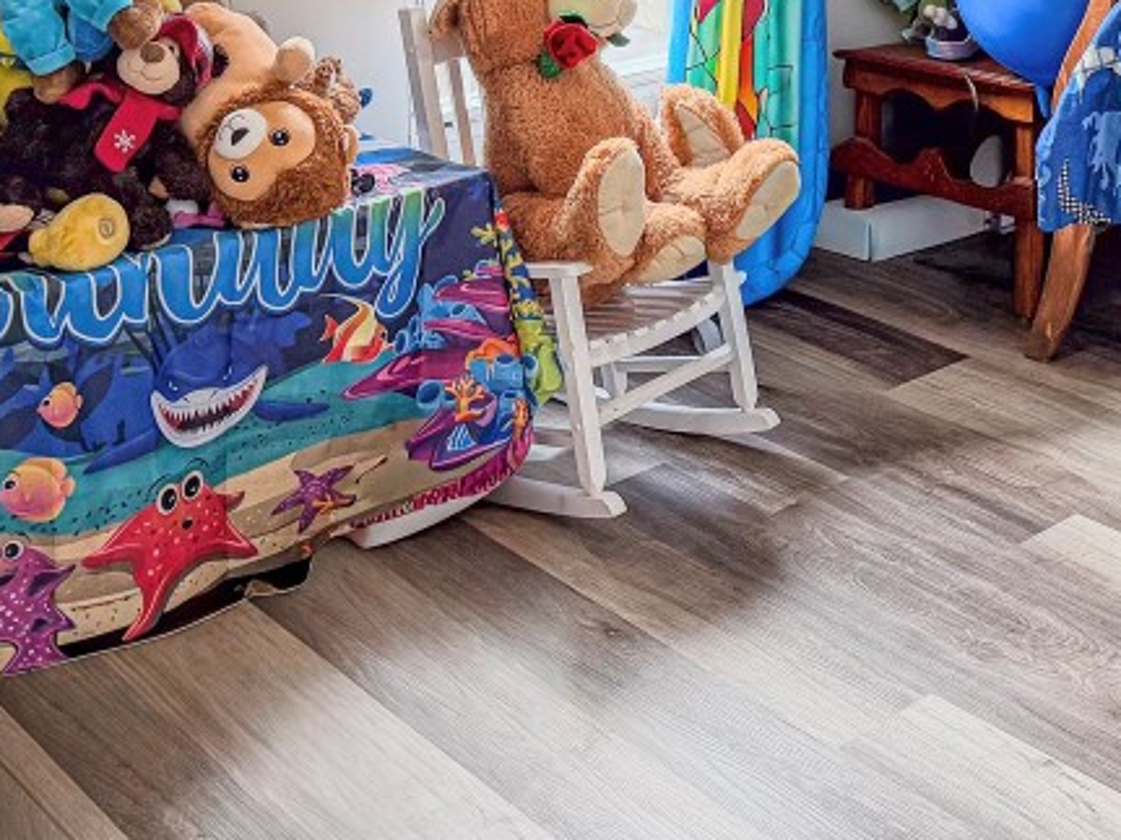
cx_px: 944
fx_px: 1845
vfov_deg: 23.9
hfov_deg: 32.6
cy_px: -96
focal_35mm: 57
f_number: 1.8
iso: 250
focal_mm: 6.76
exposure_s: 1/120
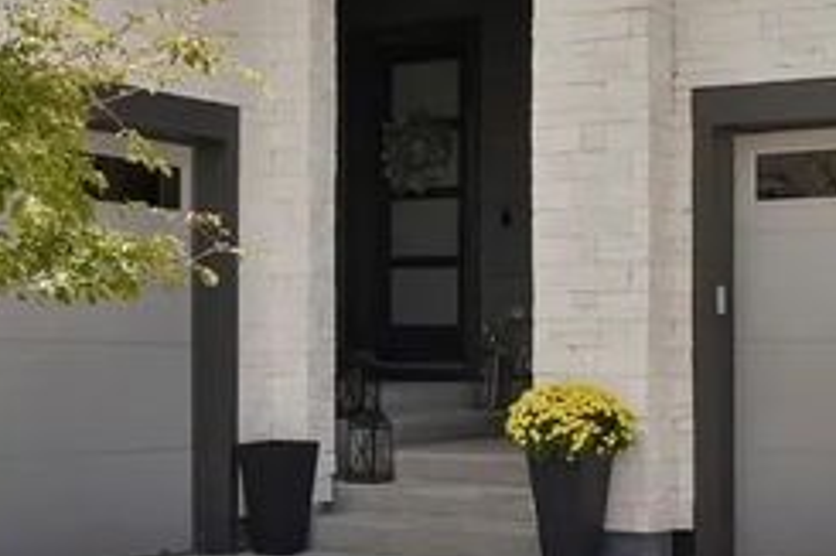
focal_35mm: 71
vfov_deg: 19.1
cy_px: 385
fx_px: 1648
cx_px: 512
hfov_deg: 28.4
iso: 100
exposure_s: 1/60
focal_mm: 17
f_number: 8
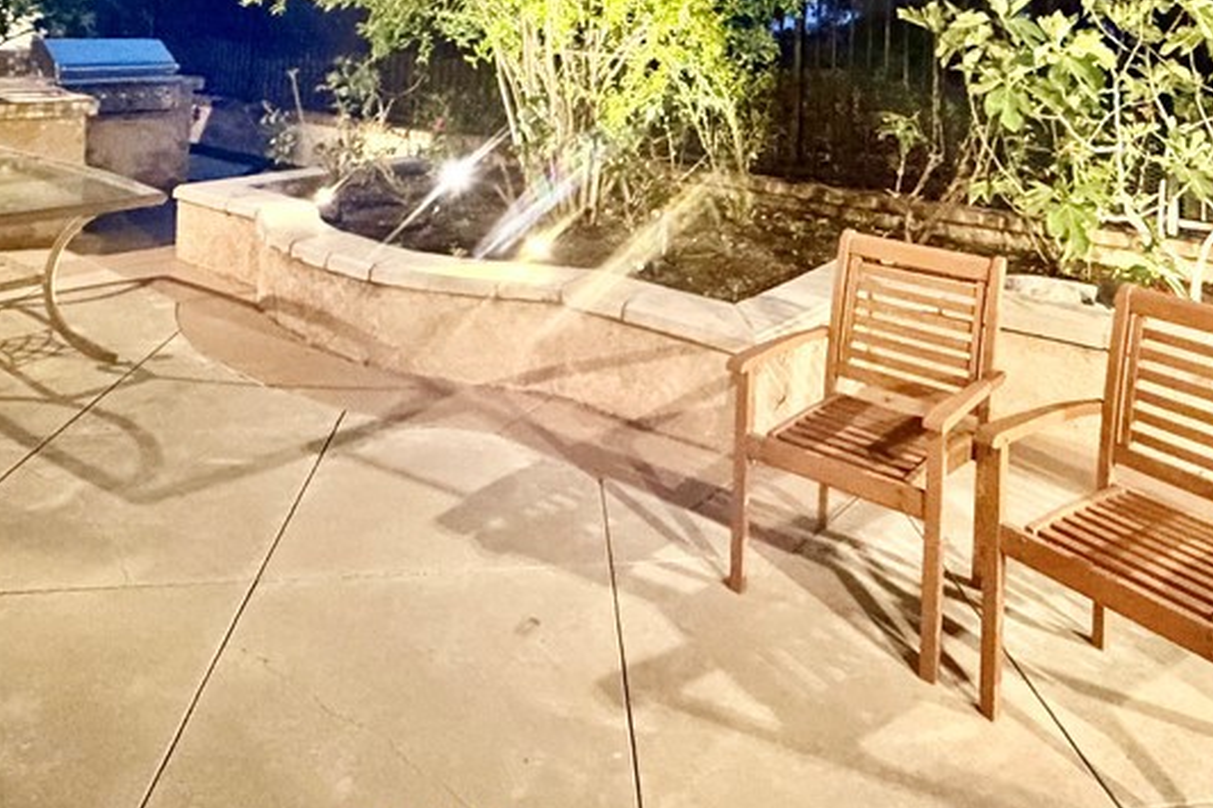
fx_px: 943
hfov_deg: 65.1
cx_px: 701
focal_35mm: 28
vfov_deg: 40.4
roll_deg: -0.9
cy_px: -7
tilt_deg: +1.3
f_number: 2.2
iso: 1250
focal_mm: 2.22
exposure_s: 1/30
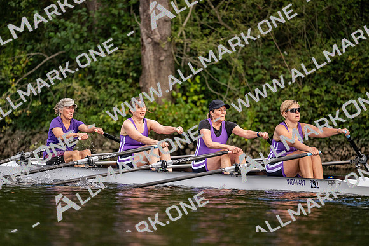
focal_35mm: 400
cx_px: 184
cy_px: 123
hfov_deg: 5.1
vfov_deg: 3.4
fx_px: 4103
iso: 800
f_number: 4.5
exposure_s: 1/2000
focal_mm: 400
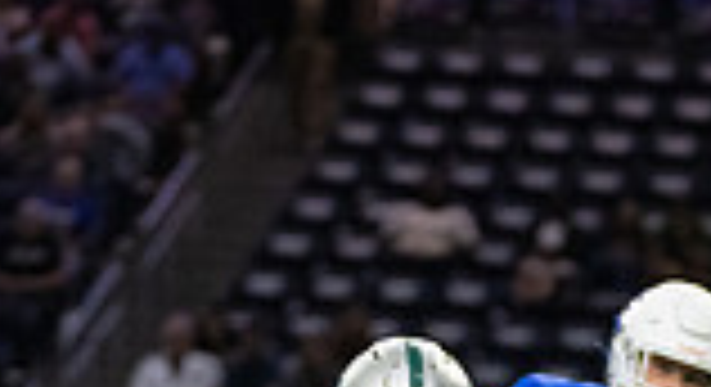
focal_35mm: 520
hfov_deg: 4.2
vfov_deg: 2.3
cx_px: 515
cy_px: 973
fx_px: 9728
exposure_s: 1/1250
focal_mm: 118
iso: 4000
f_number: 2.8
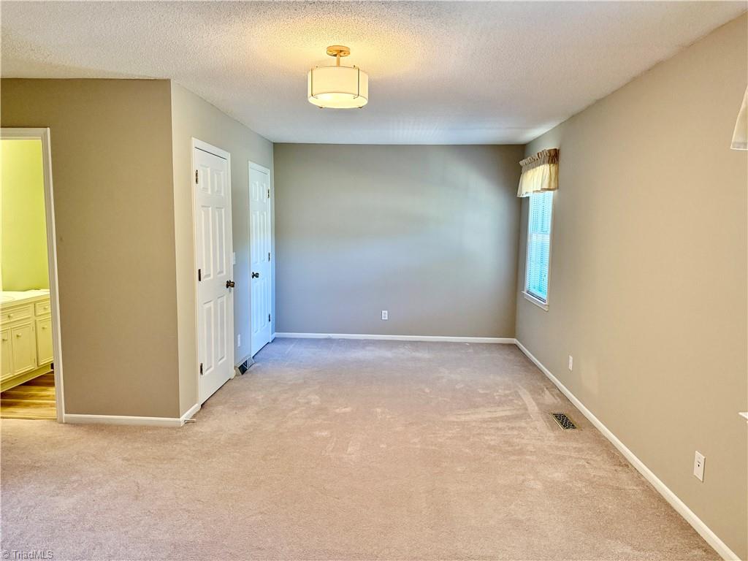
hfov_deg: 71.6
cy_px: 280
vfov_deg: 56.8
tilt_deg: -7.2
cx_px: 374
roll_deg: -0.9
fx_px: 519
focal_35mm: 24
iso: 250
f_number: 1.78
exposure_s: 1/60
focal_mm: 6.76
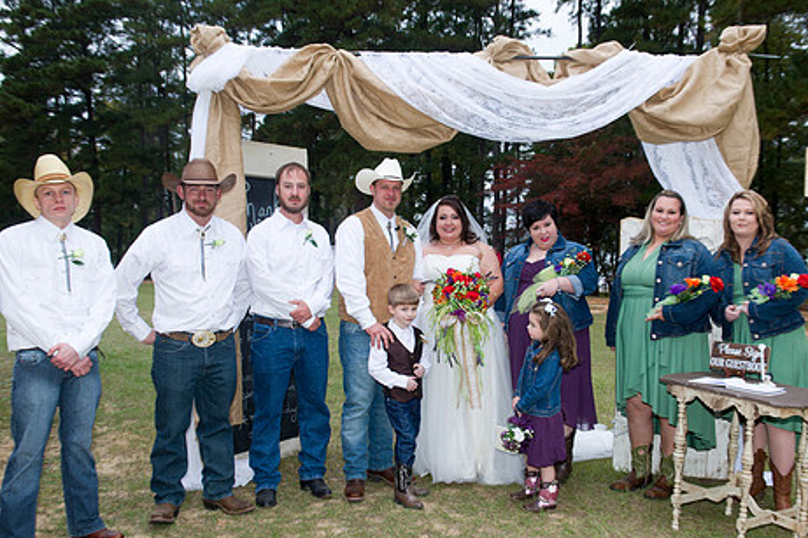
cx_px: 452
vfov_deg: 34.2
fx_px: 875
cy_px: 291
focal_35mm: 39
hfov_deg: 49.5
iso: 800
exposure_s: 1/125
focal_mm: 31
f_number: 4.5
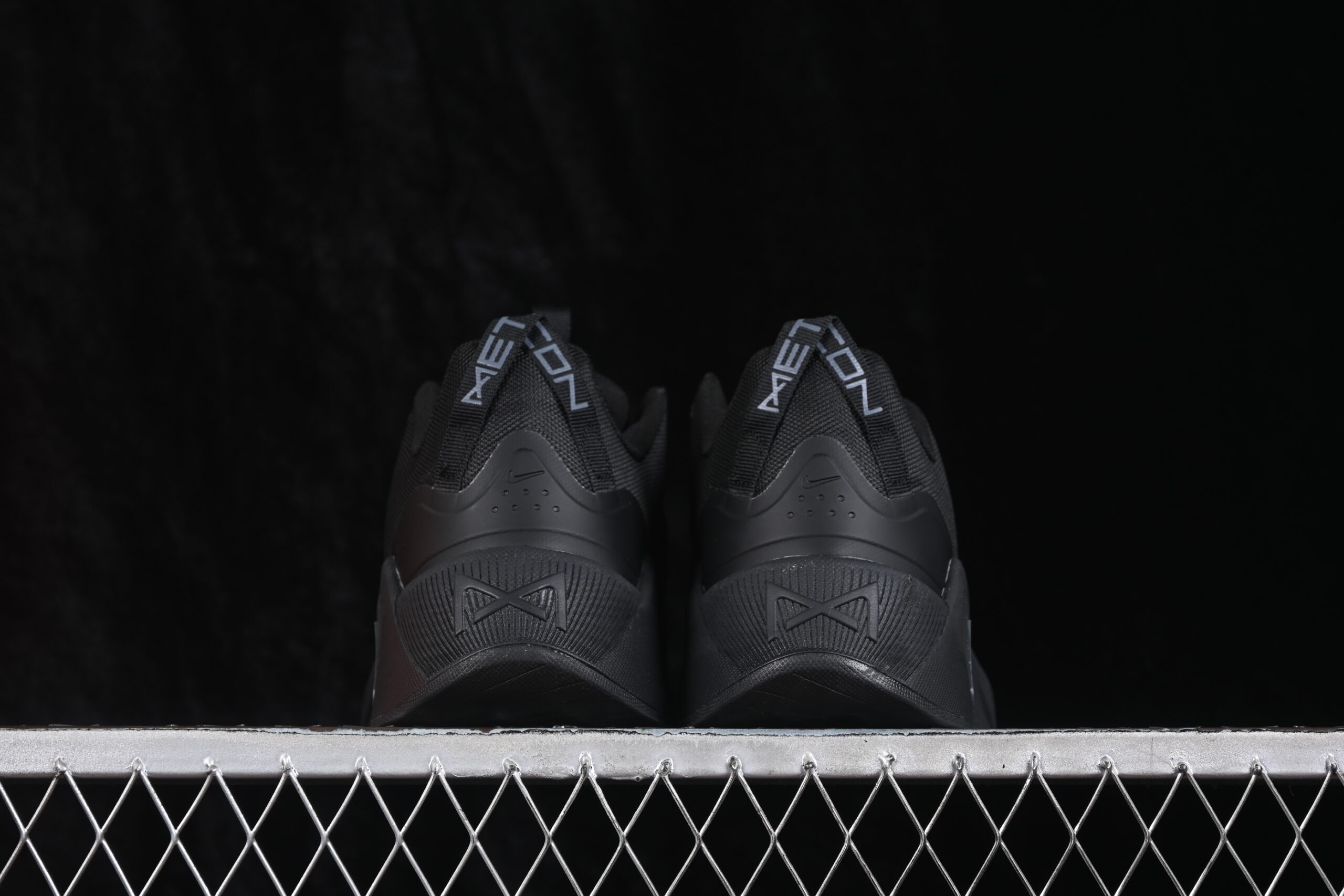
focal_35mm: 75
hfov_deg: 27.0
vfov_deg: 18.2
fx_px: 2800
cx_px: 672
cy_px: 448
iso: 160
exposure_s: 1/60
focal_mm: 50
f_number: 6.3
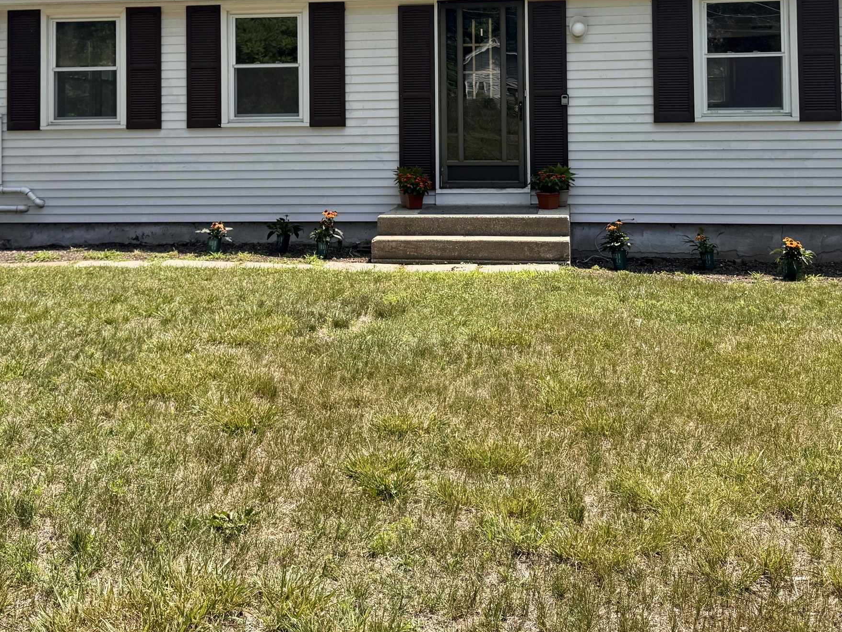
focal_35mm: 42
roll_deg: +1.4
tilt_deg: +2.3
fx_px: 1022
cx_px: 422
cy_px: 97
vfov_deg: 33.1
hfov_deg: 44.8
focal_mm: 6.76
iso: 80
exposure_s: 1/2959
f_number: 1.78
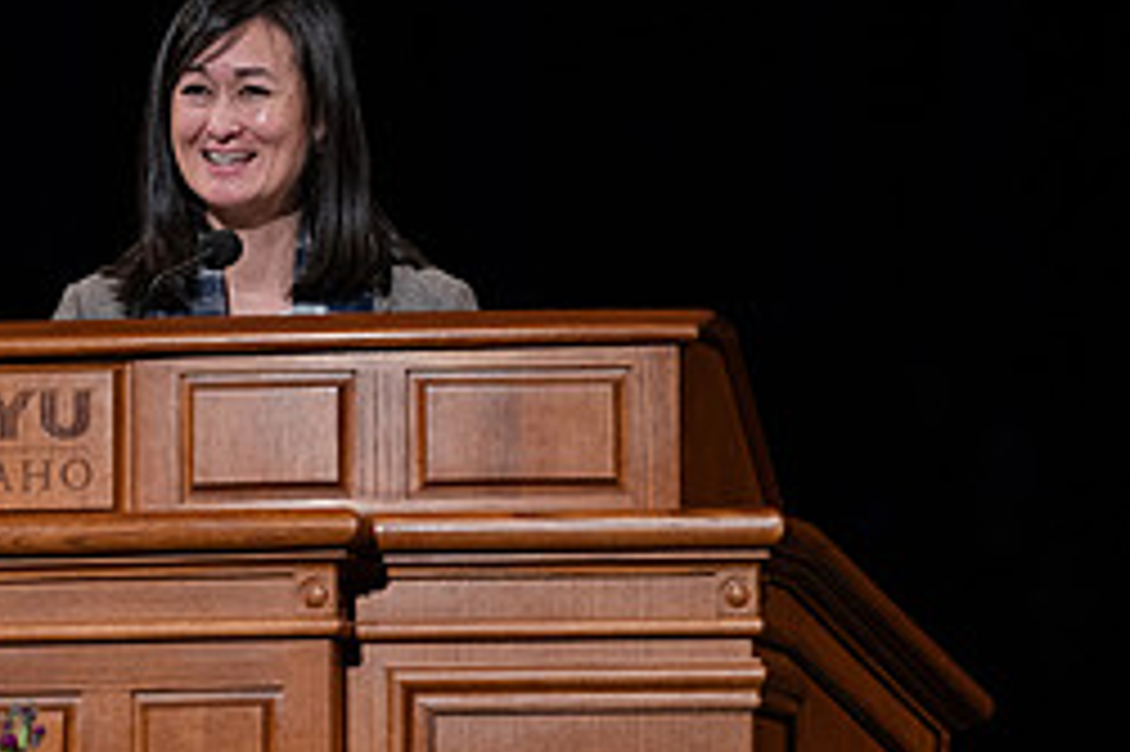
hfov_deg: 4.6
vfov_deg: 3.0
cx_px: 50
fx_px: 14147
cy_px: 417
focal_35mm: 451
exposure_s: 1/250
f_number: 2.8
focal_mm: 195
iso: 800
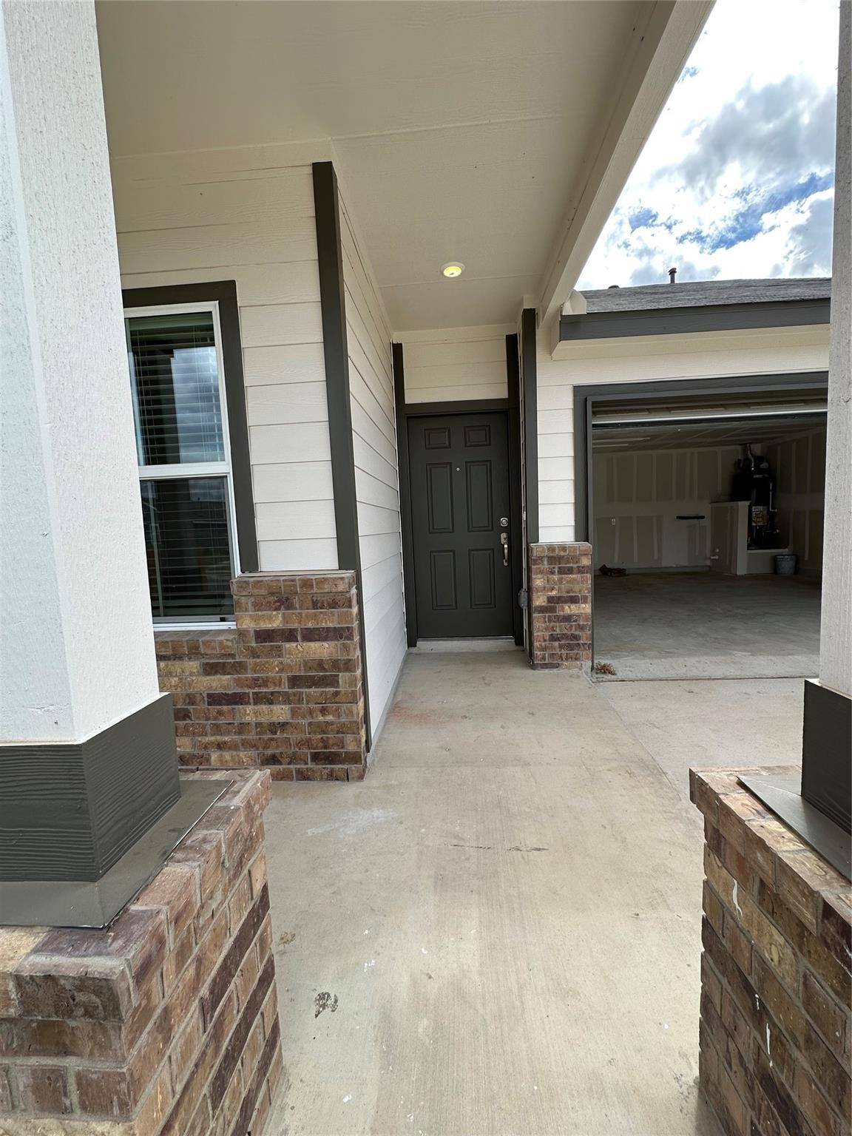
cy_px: 568
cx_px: 426
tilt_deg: -6.3
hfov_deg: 85.7
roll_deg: +1.8
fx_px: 459
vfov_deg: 102.1
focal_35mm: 14
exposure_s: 1/754
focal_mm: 2.22
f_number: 2.2
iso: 50
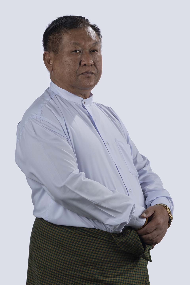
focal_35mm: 105
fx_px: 831
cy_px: 142
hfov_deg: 13.0
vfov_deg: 19.5
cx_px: 95
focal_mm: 105
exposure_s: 1/250
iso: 100
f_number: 9
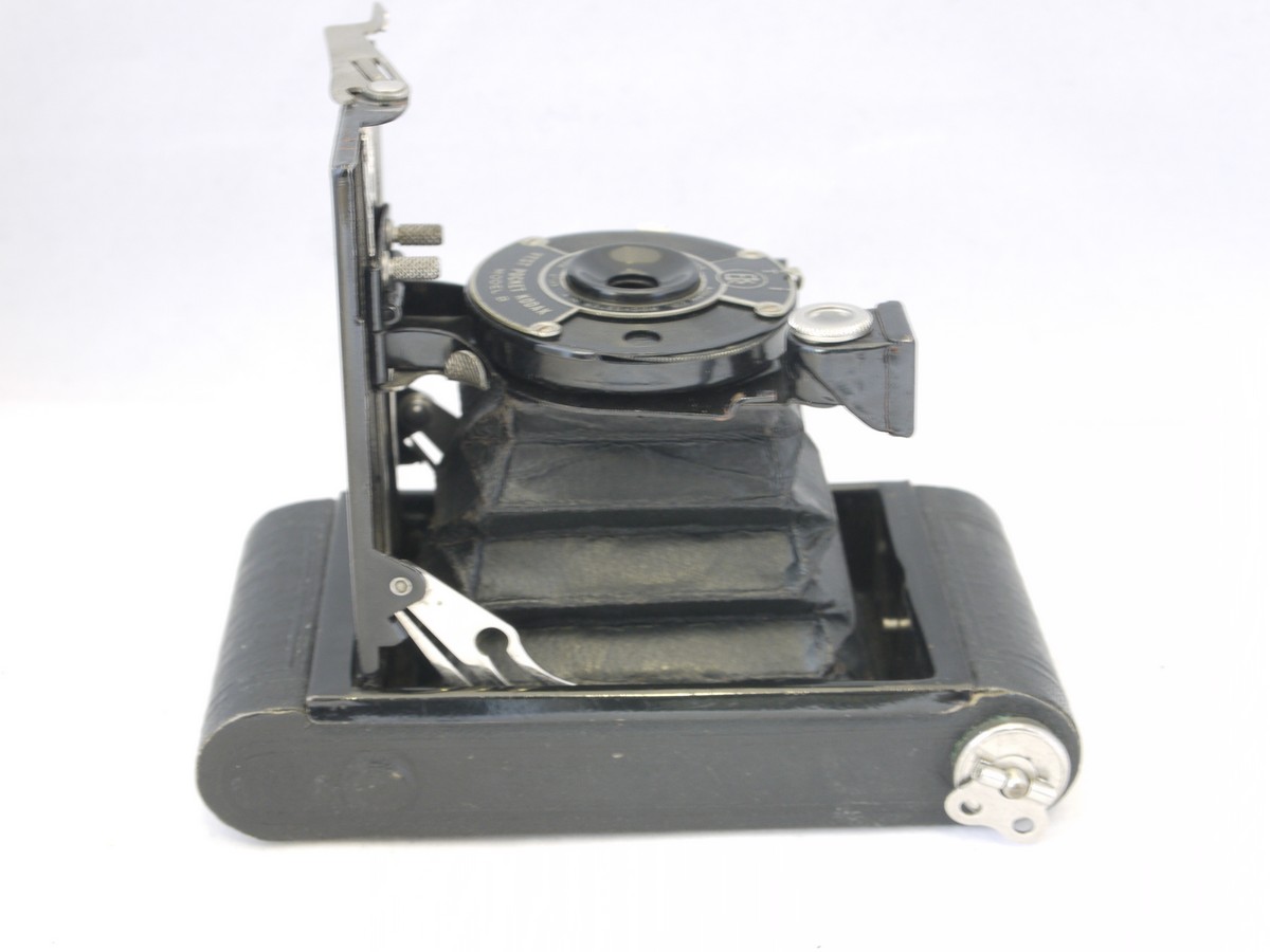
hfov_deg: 29.4
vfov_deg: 22.3
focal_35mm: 66
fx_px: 2421
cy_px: 476
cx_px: 635
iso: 400
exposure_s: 1/2.5
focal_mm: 33
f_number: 8
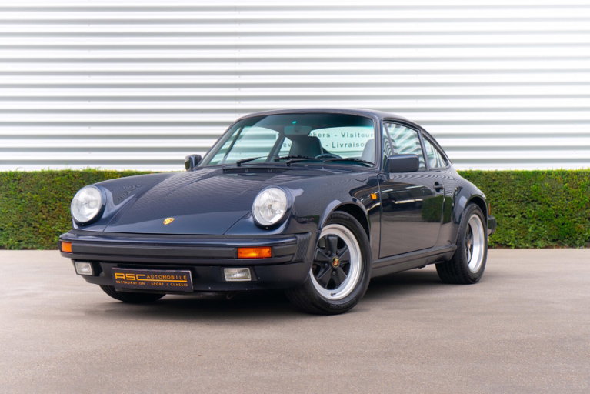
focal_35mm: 68
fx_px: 1115
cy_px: 197
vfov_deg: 20.0
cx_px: 295
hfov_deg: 29.6
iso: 125
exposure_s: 1/50
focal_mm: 68
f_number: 5.6
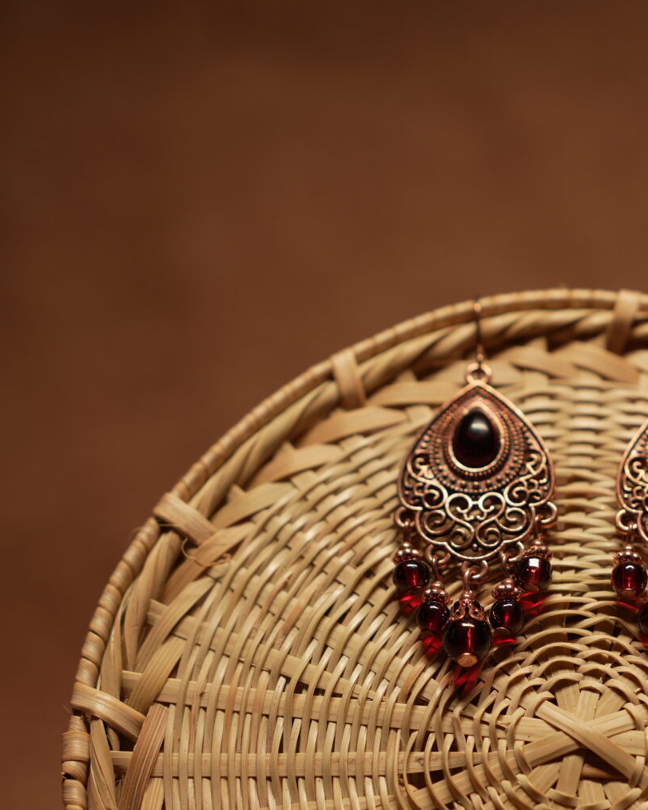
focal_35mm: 83
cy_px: 531
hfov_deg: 18.1
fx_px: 1989
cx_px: 635
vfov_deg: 22.9
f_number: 2.5
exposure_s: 1/125
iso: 125
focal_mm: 35
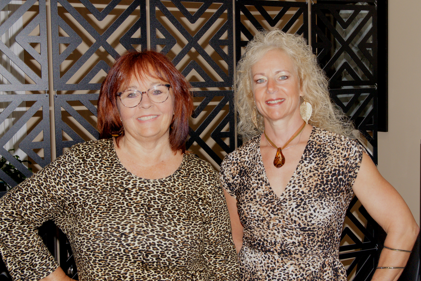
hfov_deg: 33.6
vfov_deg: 22.8
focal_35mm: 60
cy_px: 123
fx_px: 697
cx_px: 237
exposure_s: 1/60
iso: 800
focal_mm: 35
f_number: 9
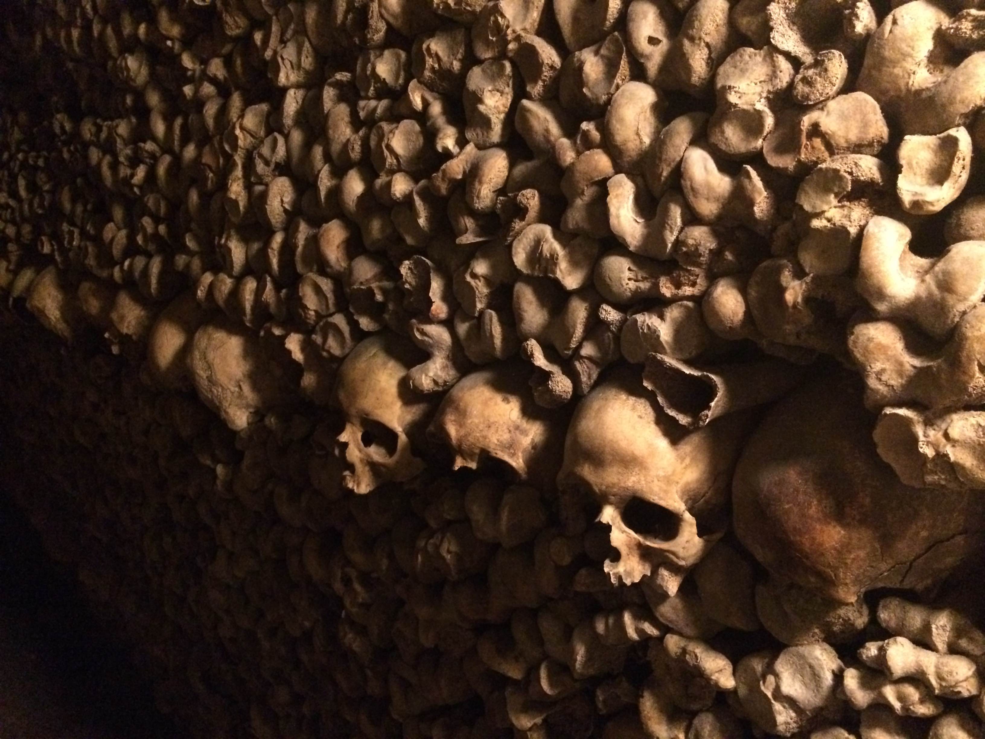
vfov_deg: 48.2
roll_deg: -0.6
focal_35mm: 29
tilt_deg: -17.2
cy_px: 370
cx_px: 492
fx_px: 825
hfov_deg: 61.7
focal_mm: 4.15
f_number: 2.2
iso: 1000
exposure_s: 1/17
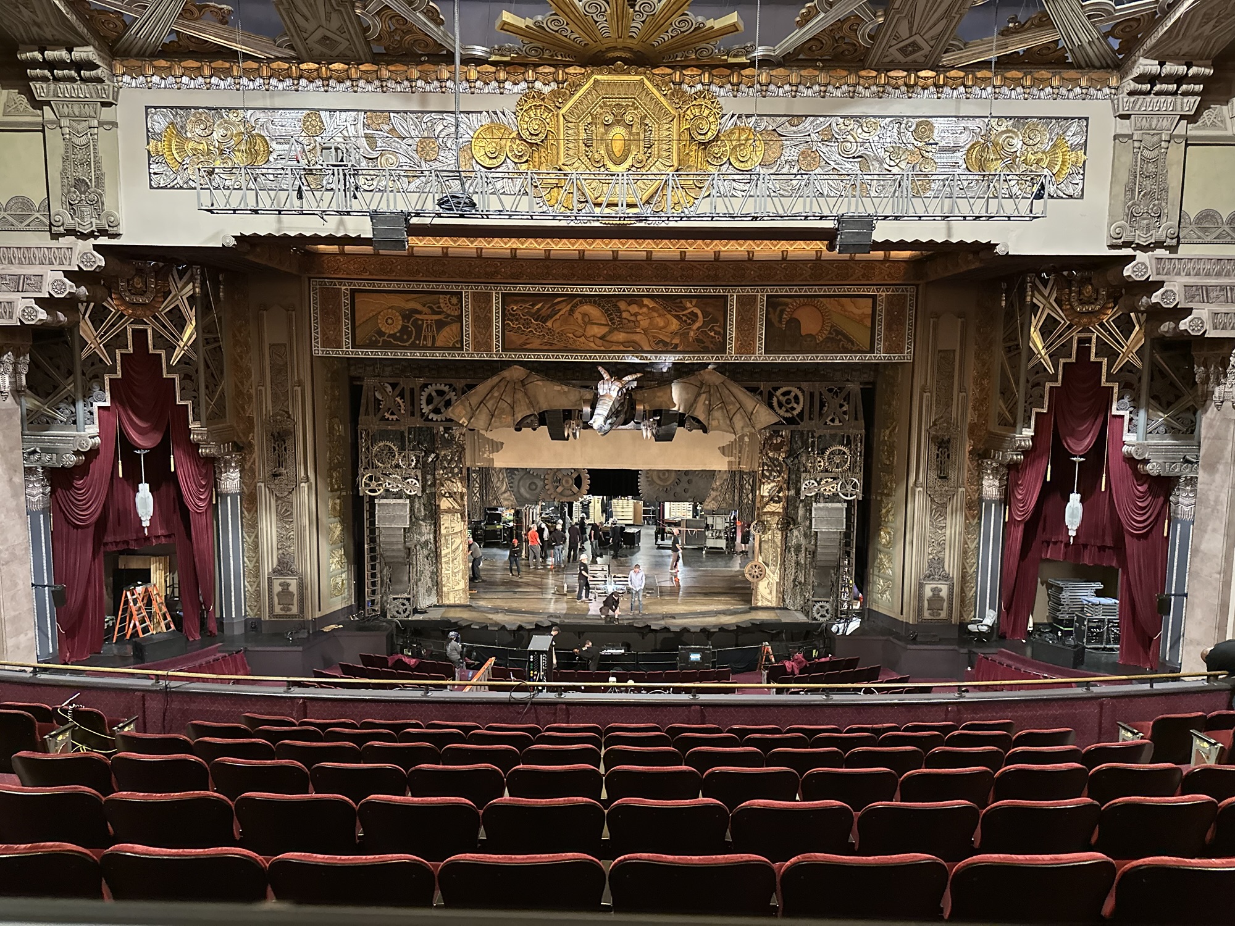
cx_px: 618
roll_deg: -0.9
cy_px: 463
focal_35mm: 24
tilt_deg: -6.4
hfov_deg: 71.6
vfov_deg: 56.8
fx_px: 856
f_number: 1.78
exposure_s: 1/40
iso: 1000
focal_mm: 6.86
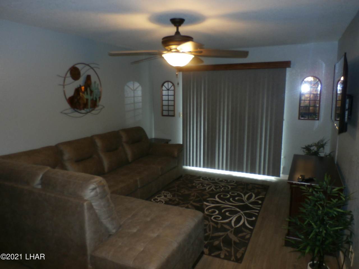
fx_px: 259
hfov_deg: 69.4
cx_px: 180
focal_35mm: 25
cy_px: 134
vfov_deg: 54.9
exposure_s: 1/30
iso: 200
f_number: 3
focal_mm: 4.5
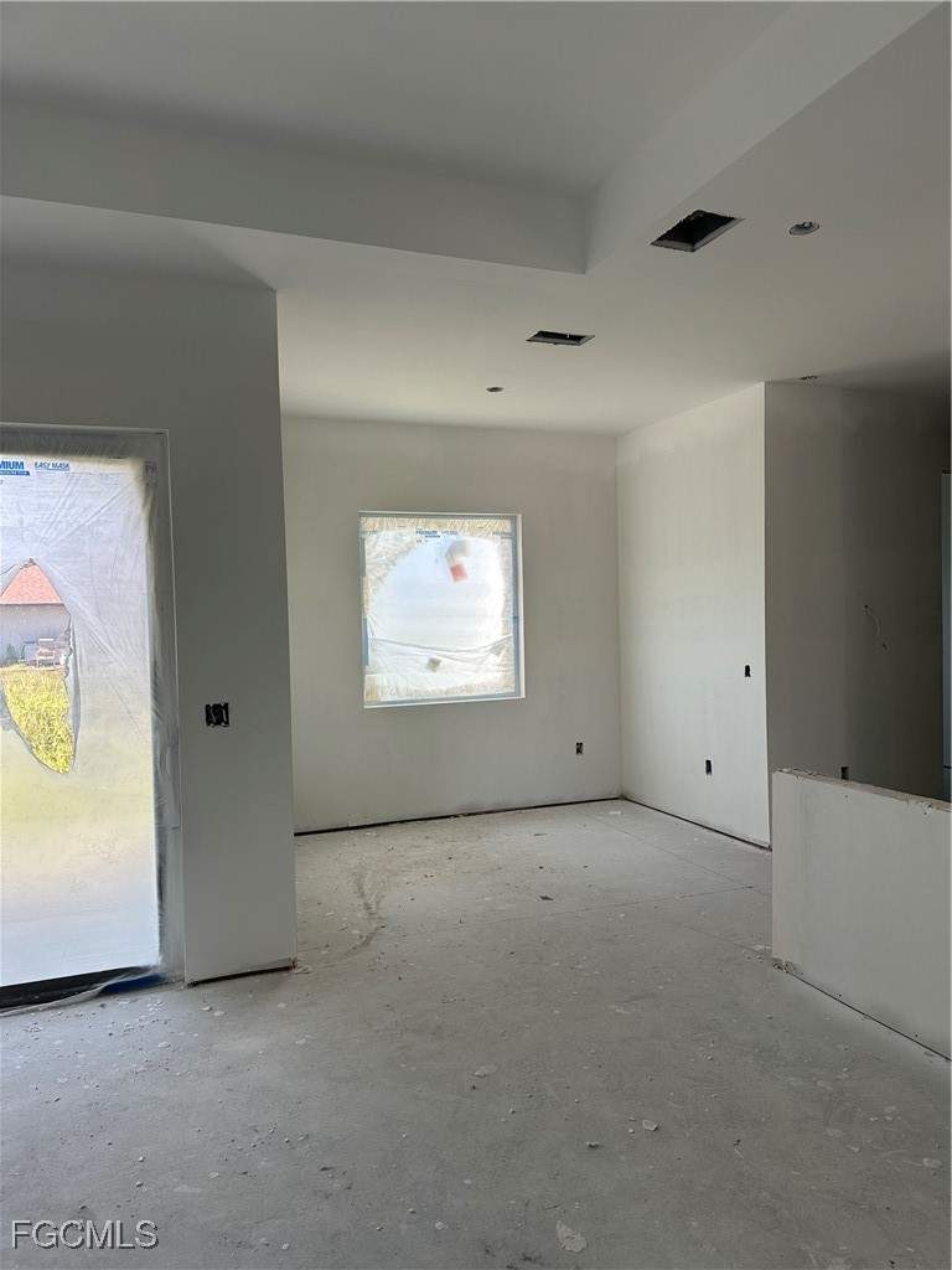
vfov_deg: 71.6
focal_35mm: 24
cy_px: 635
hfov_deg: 56.8
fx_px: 880
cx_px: 476
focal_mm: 6.86
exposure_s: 1/199
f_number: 1.78
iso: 80
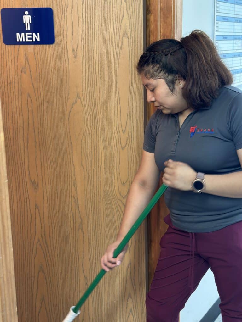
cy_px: 161
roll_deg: +0.1
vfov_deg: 39.7
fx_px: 447
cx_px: 121
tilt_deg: -12.2
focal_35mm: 48
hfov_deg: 30.3
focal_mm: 6.86
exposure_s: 1/40
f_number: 1.78
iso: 250
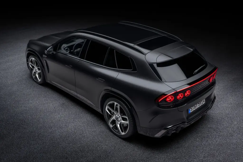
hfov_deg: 53.1
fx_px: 243
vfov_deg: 36.9
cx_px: 122
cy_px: 81
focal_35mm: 36
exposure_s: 1/20
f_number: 8
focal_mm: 36
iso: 200
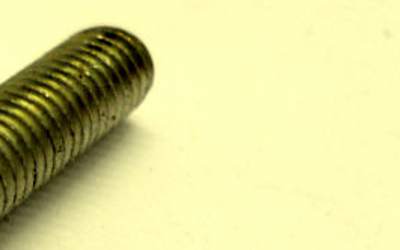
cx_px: -325
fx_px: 1396
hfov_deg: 14.3
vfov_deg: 10.2
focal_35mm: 128
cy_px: 236
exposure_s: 1/30
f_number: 3.5
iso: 80
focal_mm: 5.8
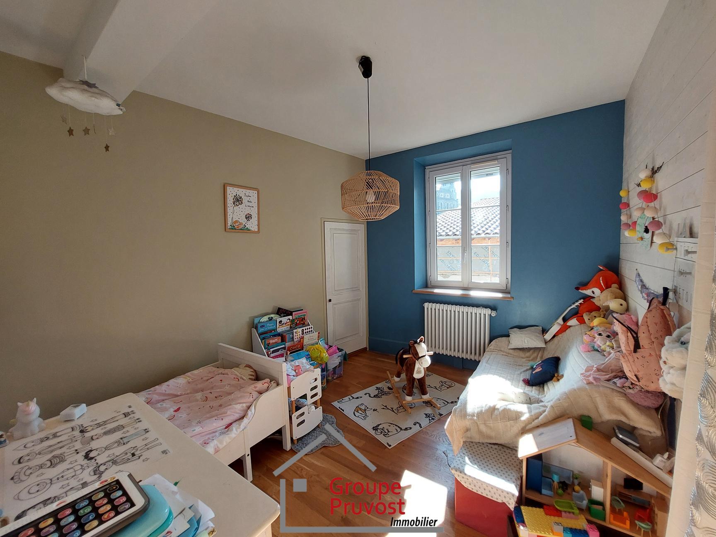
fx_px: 269
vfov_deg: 89.9
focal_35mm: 13
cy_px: 268
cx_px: 358
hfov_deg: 106.2
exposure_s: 1/100
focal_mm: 1.74
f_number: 2.2
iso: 80
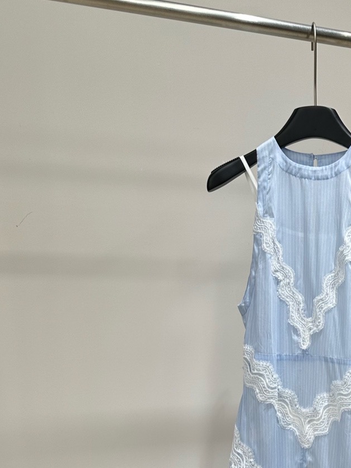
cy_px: 469
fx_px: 662
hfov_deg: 28.1
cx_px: 340
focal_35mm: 49
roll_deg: -1.6
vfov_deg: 35.2
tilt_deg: -14.7
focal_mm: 6.86
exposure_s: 1/122
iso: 64
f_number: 1.78
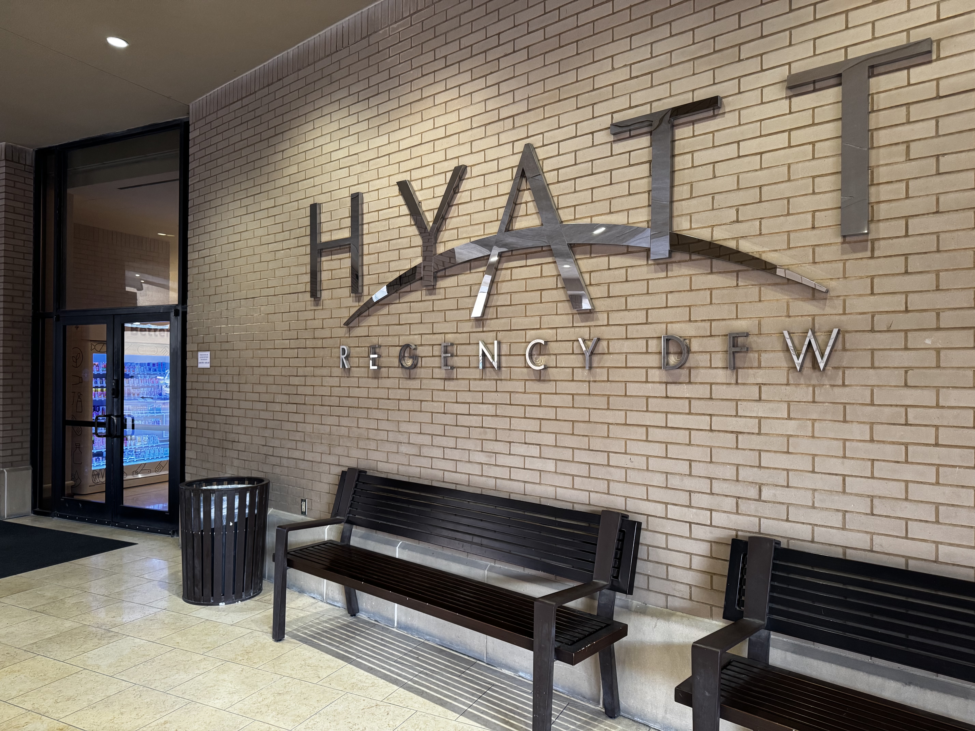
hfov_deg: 71.6
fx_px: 676
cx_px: 488
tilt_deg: -0.2
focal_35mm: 24
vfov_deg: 56.8
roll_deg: -0.2
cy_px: 366
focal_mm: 6.76
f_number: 1.78
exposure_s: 1/60
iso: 400
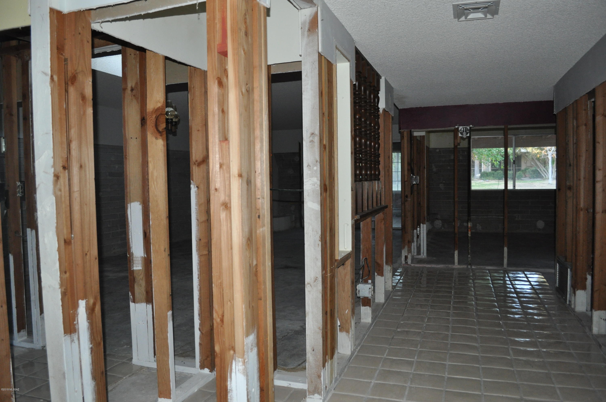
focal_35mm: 27
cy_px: 201
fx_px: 454
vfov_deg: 47.8
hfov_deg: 67.4
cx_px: 303
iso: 800
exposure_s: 1/60
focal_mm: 18
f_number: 3.5
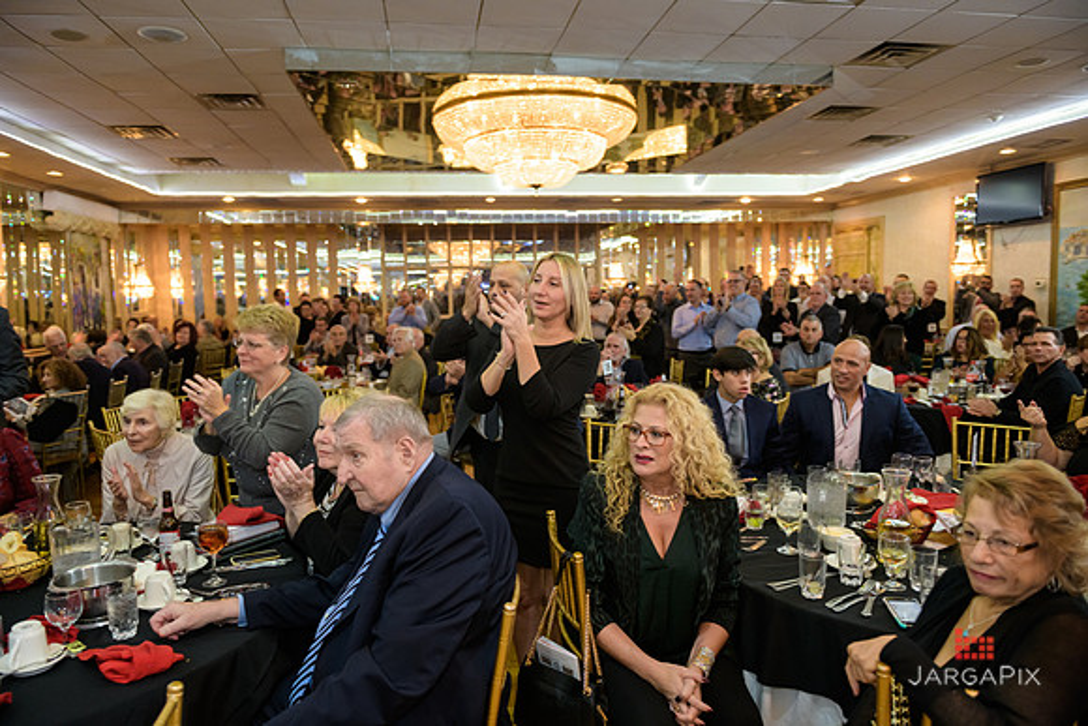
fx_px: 725
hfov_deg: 73.7
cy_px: 363
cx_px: 544
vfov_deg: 53.2
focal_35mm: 24
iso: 1000
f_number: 3.2
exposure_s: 1/125
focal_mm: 24
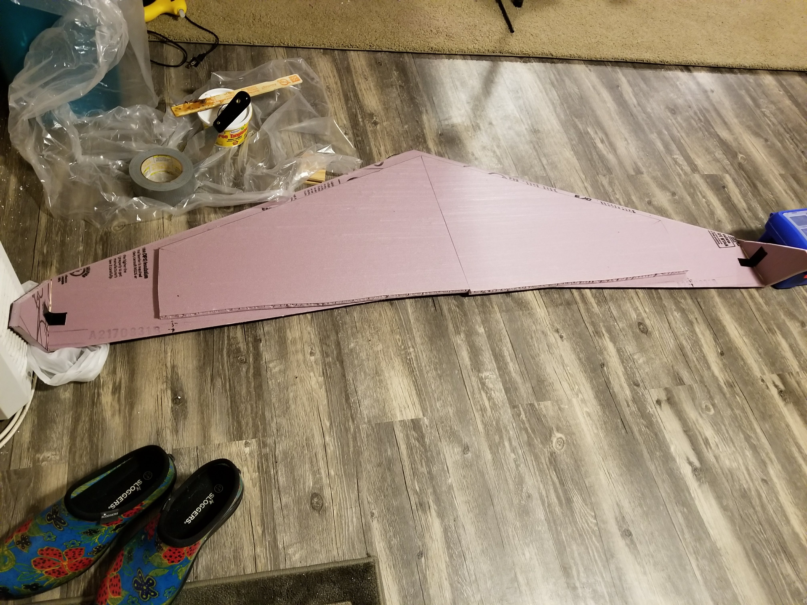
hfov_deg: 67.3
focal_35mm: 26
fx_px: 606
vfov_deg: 53.1
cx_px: 404
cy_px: 302
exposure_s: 1/11
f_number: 1.7
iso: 250
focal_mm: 4.3
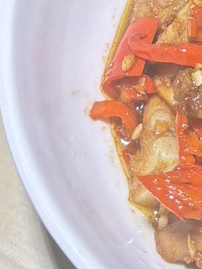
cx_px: 298
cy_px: -195
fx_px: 1197
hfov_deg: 9.4
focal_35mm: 154
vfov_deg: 11.9
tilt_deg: -57.5
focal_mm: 5.96
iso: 50
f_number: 1.6
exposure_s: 1/121
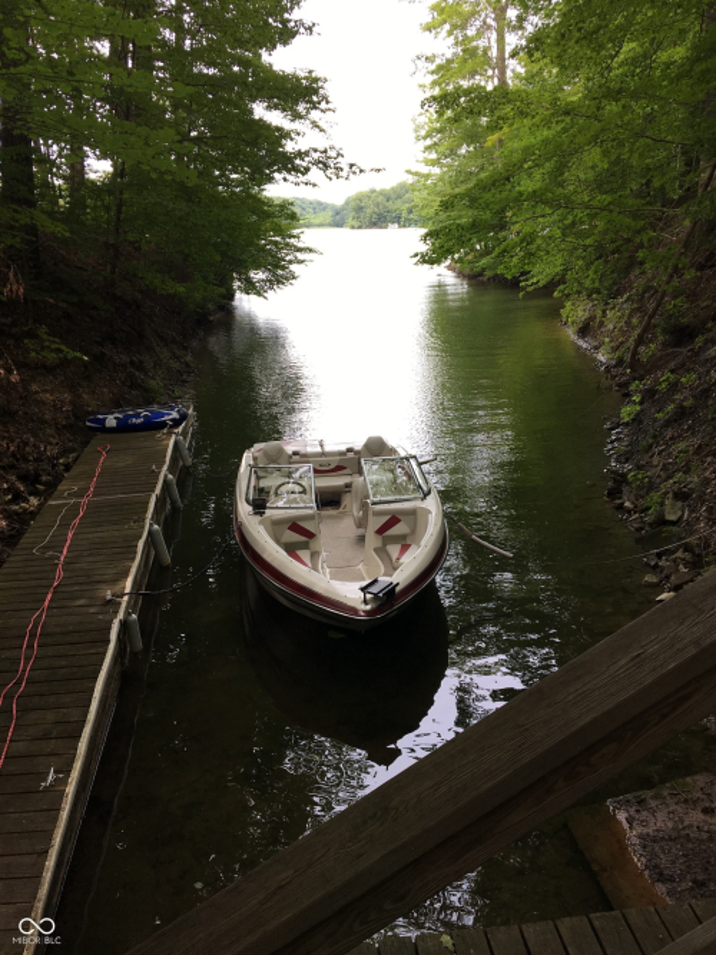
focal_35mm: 29
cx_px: 358
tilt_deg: -16.9
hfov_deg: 48.2
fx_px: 800
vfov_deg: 61.7
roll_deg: +1.6
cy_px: 478
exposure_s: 1/159
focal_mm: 4.15
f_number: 2.2
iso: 25
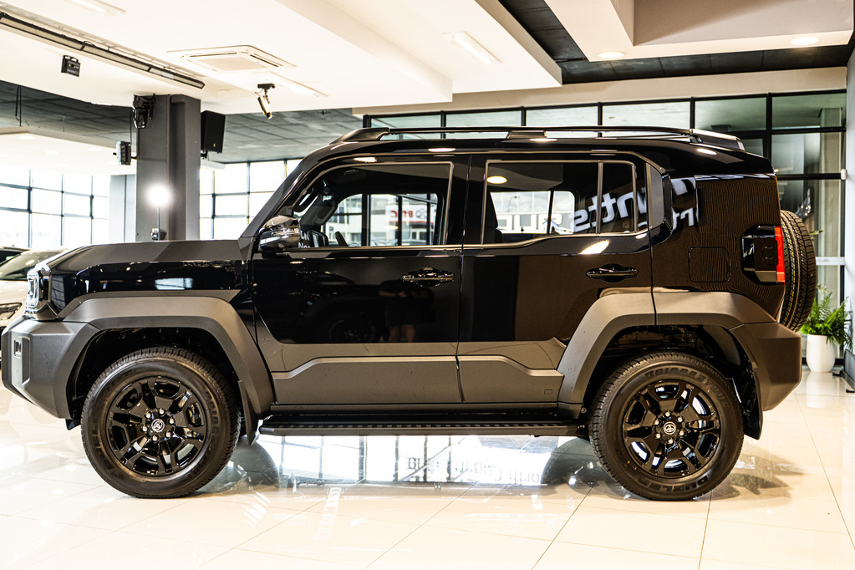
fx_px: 831
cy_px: 285
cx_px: 428
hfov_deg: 54.4
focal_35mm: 35
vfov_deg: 37.9
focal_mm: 35
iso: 800
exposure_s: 1/125
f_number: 2.8
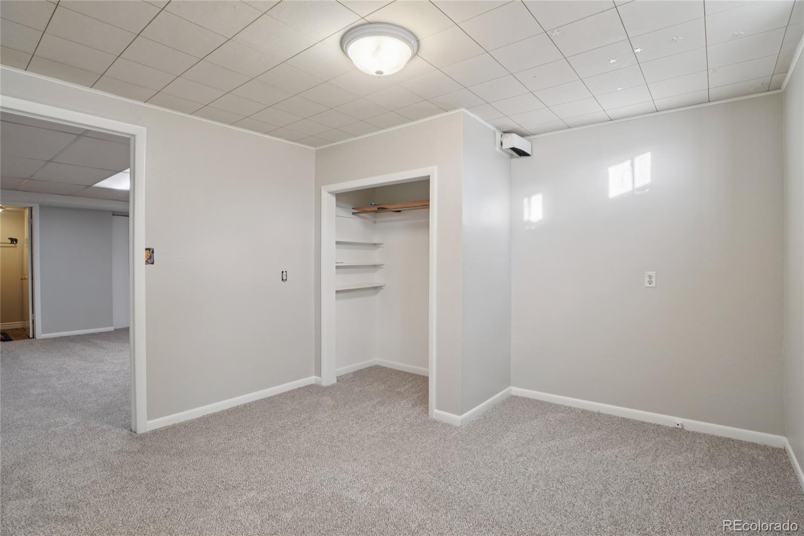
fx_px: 368
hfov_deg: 95.0
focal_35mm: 16
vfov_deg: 72.0
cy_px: 268
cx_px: 402
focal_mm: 11
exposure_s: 1/15
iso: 800
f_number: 8
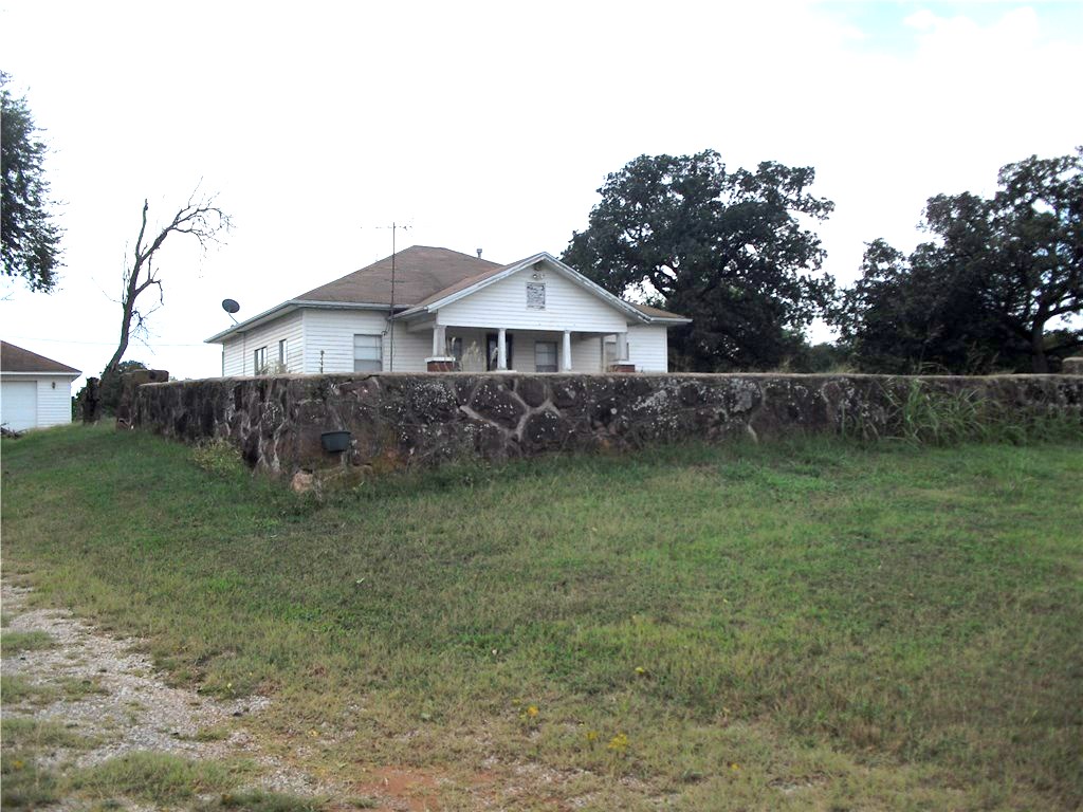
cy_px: 406
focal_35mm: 36
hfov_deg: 51.4
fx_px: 1126
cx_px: 542
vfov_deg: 39.7
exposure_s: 1/160
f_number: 7.8
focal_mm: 6.3
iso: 64
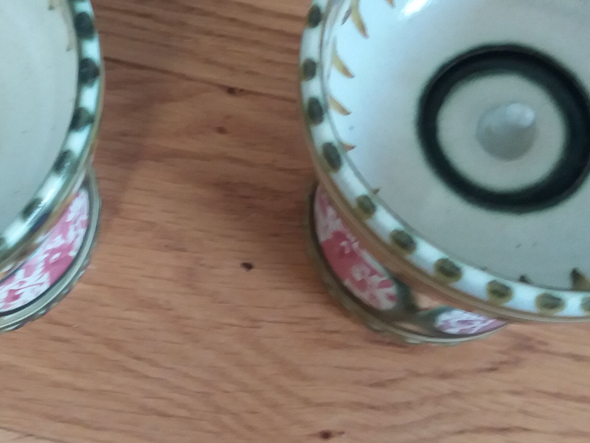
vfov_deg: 21.8
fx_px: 1142
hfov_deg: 28.8
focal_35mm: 67
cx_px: 195
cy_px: 117
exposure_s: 1/17
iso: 160
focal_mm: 3.7
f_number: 1.9
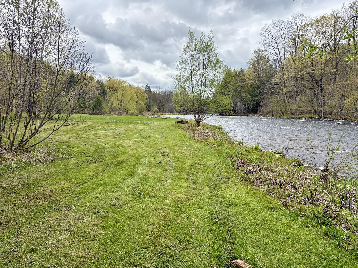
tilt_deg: -4.8
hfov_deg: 67.3
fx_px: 269
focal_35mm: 26
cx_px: 179
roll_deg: +0.5
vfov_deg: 53.1
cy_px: 134
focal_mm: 5.96
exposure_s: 1/2639
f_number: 1.6
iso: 50
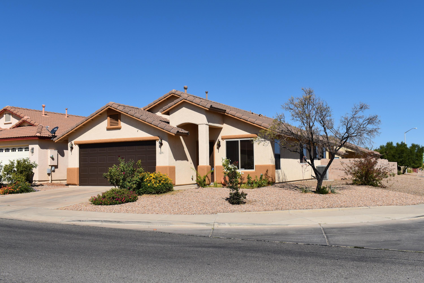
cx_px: 212
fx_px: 424
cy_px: 142
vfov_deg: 36.9
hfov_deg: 53.1
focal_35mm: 36
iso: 100
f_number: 10
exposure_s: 1/400
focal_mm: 24
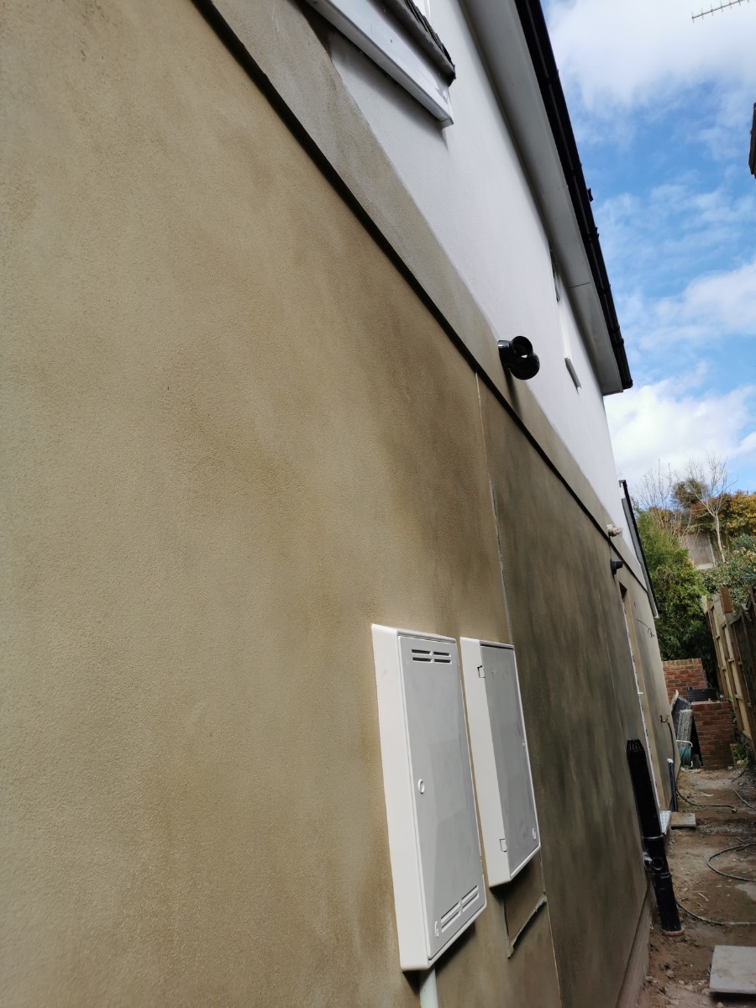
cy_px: 504
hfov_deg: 51.4
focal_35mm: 27
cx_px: 378
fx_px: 786
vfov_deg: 65.3
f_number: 1.8
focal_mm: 5.58
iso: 50
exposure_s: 1/1931
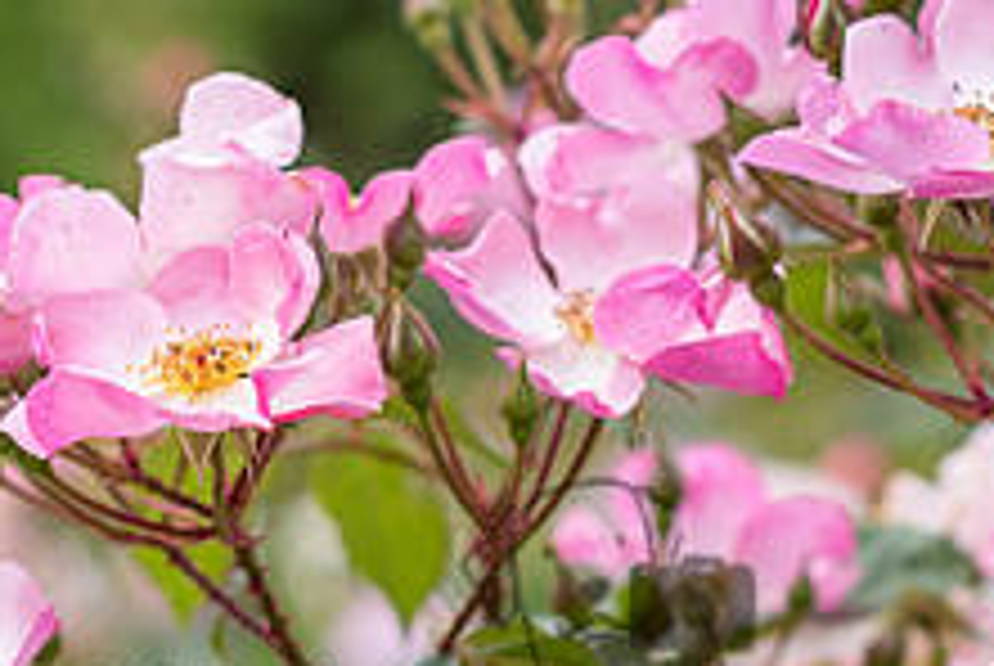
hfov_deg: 9.2
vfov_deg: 6.2
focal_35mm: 223
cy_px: 367
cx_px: 171
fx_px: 6165
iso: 125
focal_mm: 85
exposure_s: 1/640
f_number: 4
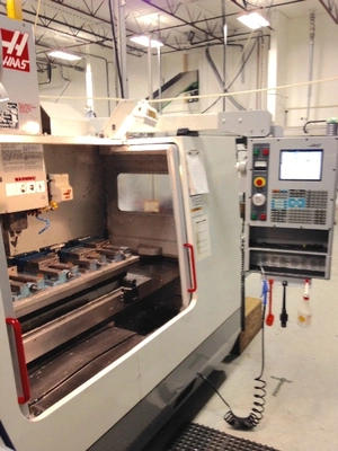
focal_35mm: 33
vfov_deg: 55.4
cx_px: 169
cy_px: 226
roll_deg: +0.2
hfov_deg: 42.9
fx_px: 430
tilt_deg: -9.5
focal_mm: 4.12
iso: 64
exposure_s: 1/20
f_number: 2.4
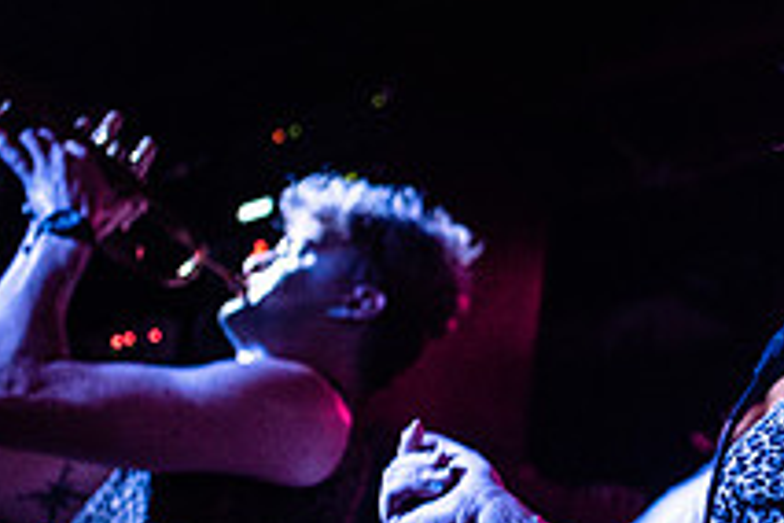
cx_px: 732
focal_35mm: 103
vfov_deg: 13.3
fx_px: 2243
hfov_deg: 19.4
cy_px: 344
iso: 2500
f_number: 2.8
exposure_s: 1/125
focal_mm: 35
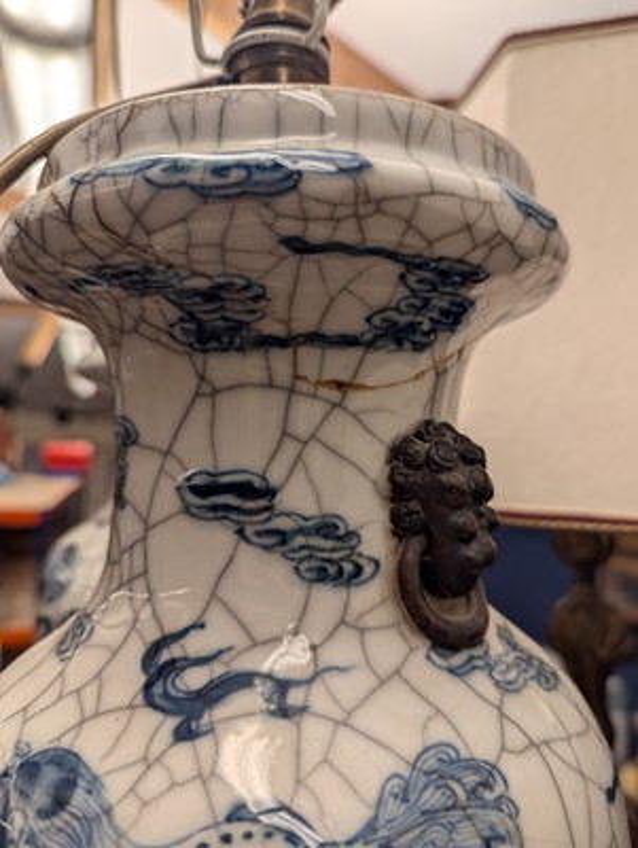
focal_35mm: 24
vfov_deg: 71.5
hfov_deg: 56.9
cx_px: 319
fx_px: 589
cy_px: 424
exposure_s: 1/100
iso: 129
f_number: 1.85
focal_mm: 6.81
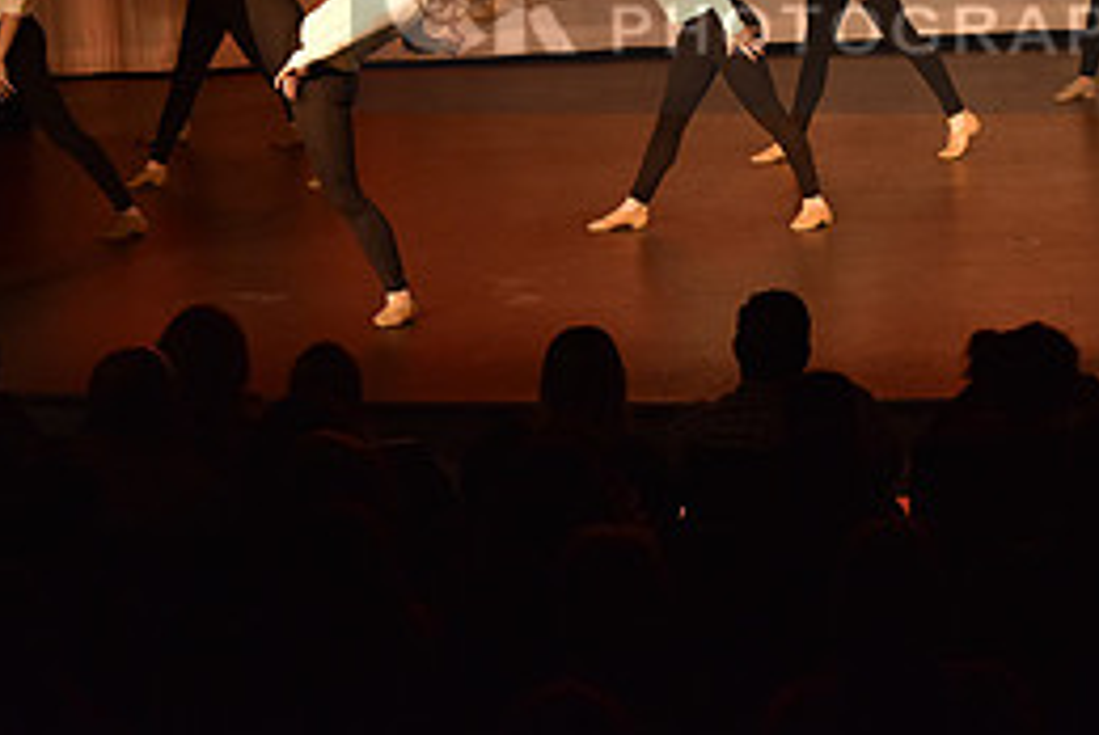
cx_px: 812
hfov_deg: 13.1
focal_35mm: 156
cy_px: 2
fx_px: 4768
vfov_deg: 8.8
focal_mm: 70
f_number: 4.5
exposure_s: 1/250
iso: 2000
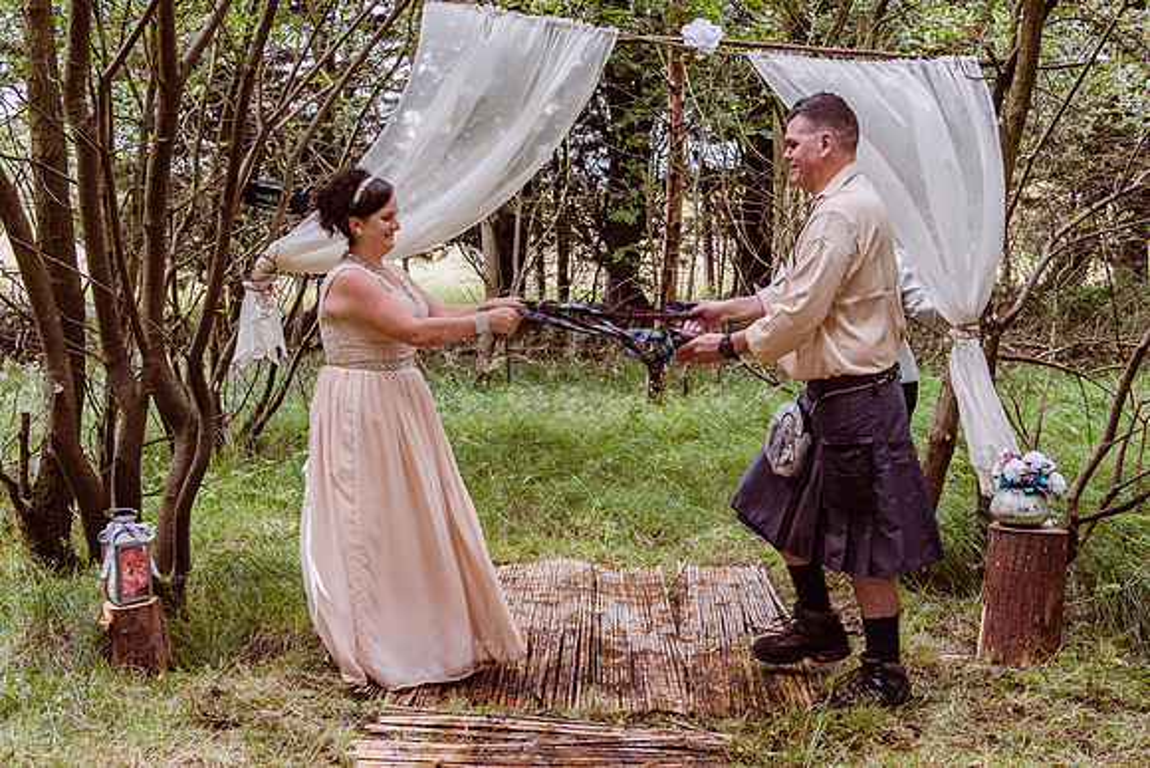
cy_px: 380
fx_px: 1513
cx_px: 610
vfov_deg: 28.5
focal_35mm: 47
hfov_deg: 41.6
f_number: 5
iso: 400
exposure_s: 1/160
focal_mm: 40
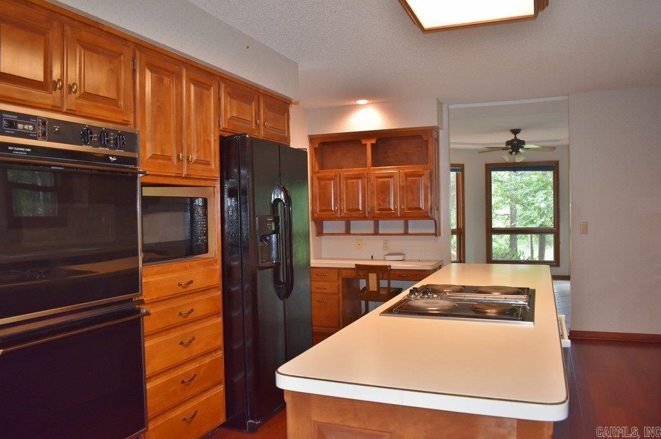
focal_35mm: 27
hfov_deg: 67.4
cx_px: 330
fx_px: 495
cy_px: 220
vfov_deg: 47.9
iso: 800
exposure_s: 1/60
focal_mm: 18
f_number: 4
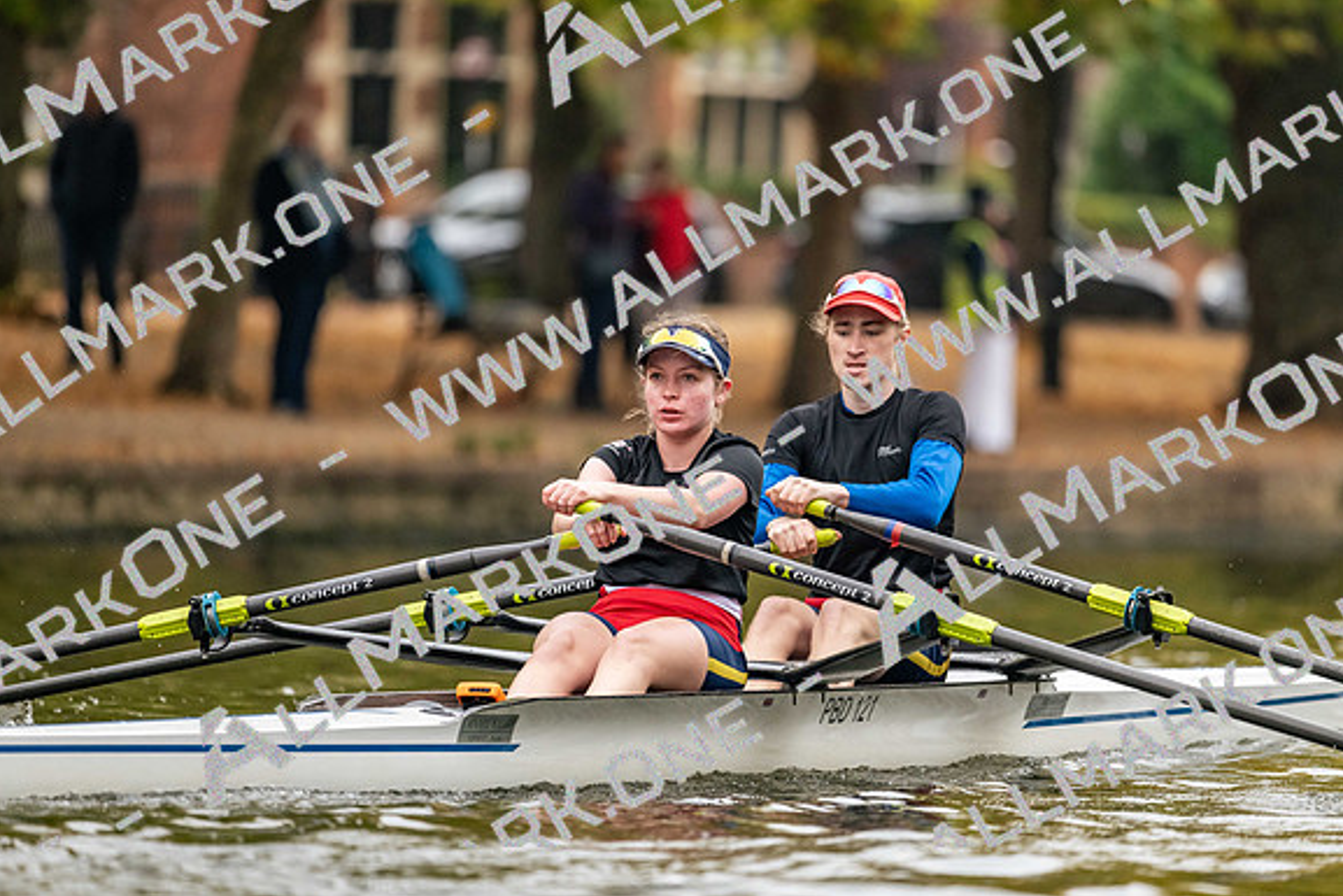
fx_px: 15000
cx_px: 673
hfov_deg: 5.1
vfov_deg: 3.4
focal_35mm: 402
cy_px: 448
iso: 3600
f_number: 4.5
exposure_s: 1/2500
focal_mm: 400
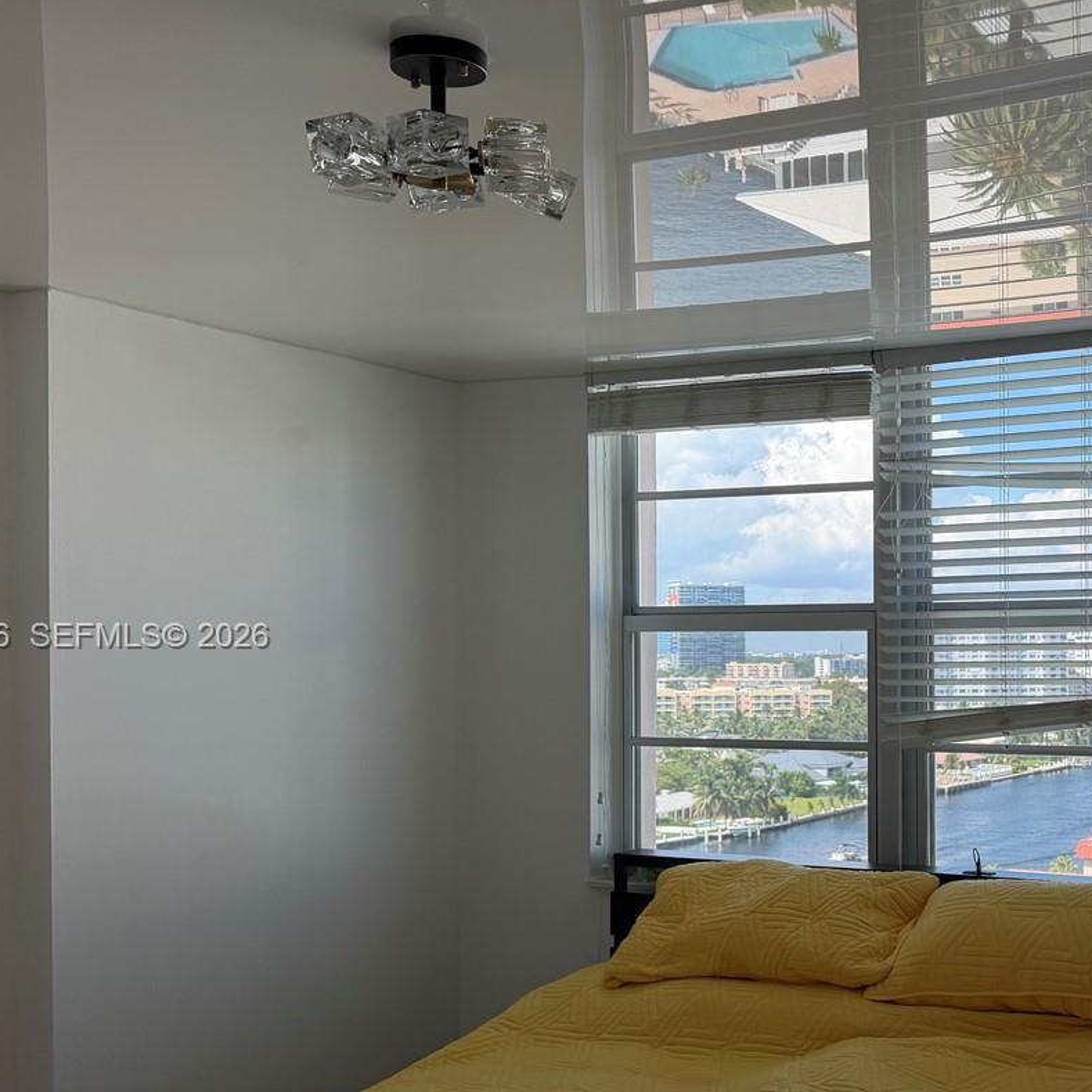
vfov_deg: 39.1
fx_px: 1535
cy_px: 638
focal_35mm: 43
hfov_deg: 37.1
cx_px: 945
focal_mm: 6.76
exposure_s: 1/1689
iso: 100
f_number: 1.78
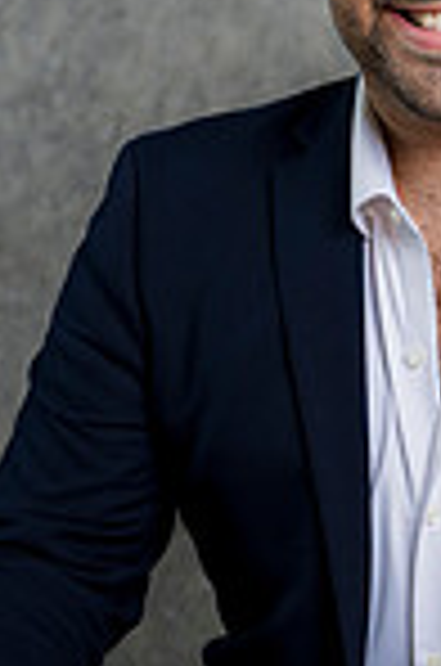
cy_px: 436
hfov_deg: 5.3
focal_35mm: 259
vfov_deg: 8.0
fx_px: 4781
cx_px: 418
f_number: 5
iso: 125
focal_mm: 85
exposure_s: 1/200
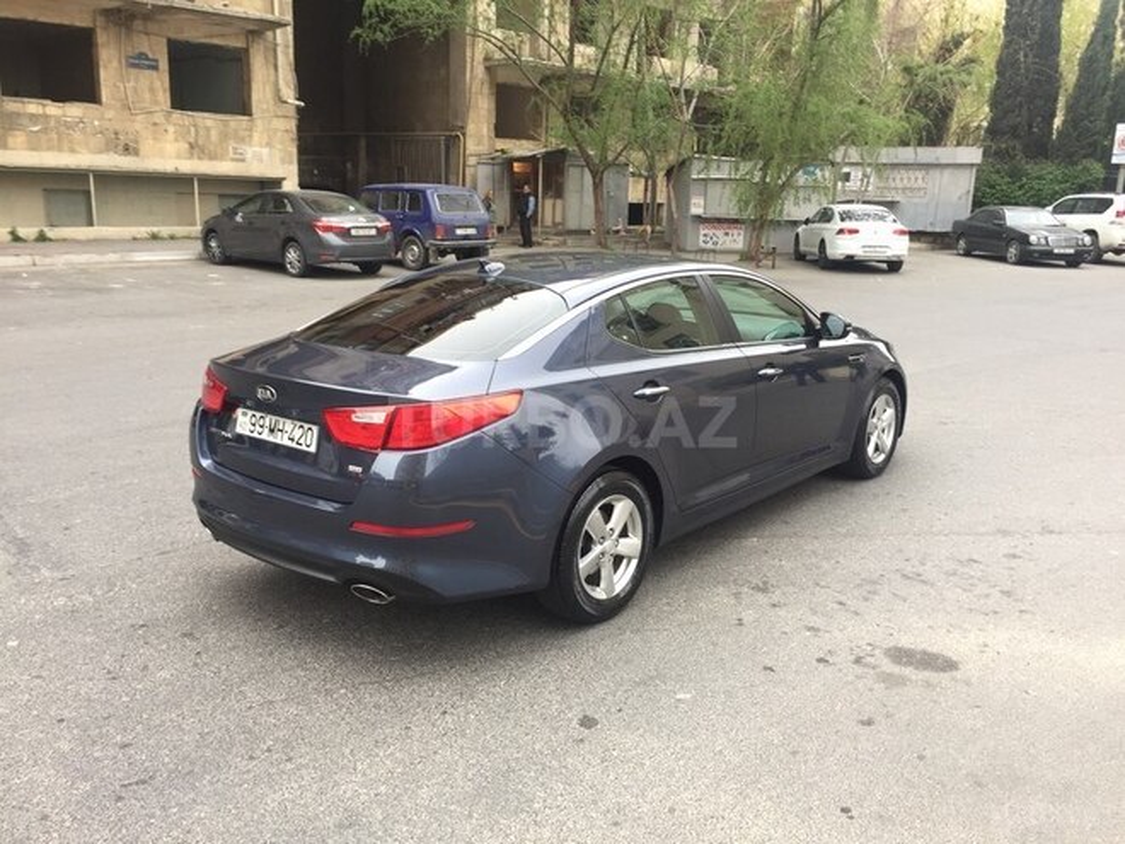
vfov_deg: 48.2
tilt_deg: -13.5
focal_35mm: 29
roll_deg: -2.7
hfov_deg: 61.7
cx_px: 562
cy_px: 422
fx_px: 942
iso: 40
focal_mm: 4.15
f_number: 2.2
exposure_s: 1/50
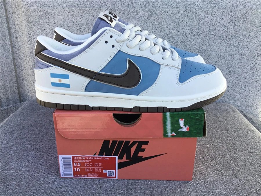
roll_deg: -0.6
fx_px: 234
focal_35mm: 31
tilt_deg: -20.7
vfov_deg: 45.4
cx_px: 130
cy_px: 98
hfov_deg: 58.4
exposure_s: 1/294
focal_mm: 3.3
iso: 25
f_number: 2.4
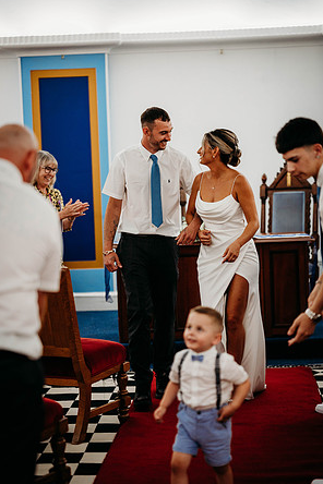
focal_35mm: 86
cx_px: 162
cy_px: 241
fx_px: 1157
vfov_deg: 23.6
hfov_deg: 15.9
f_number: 1.8
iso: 1000
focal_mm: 85
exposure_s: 1/200
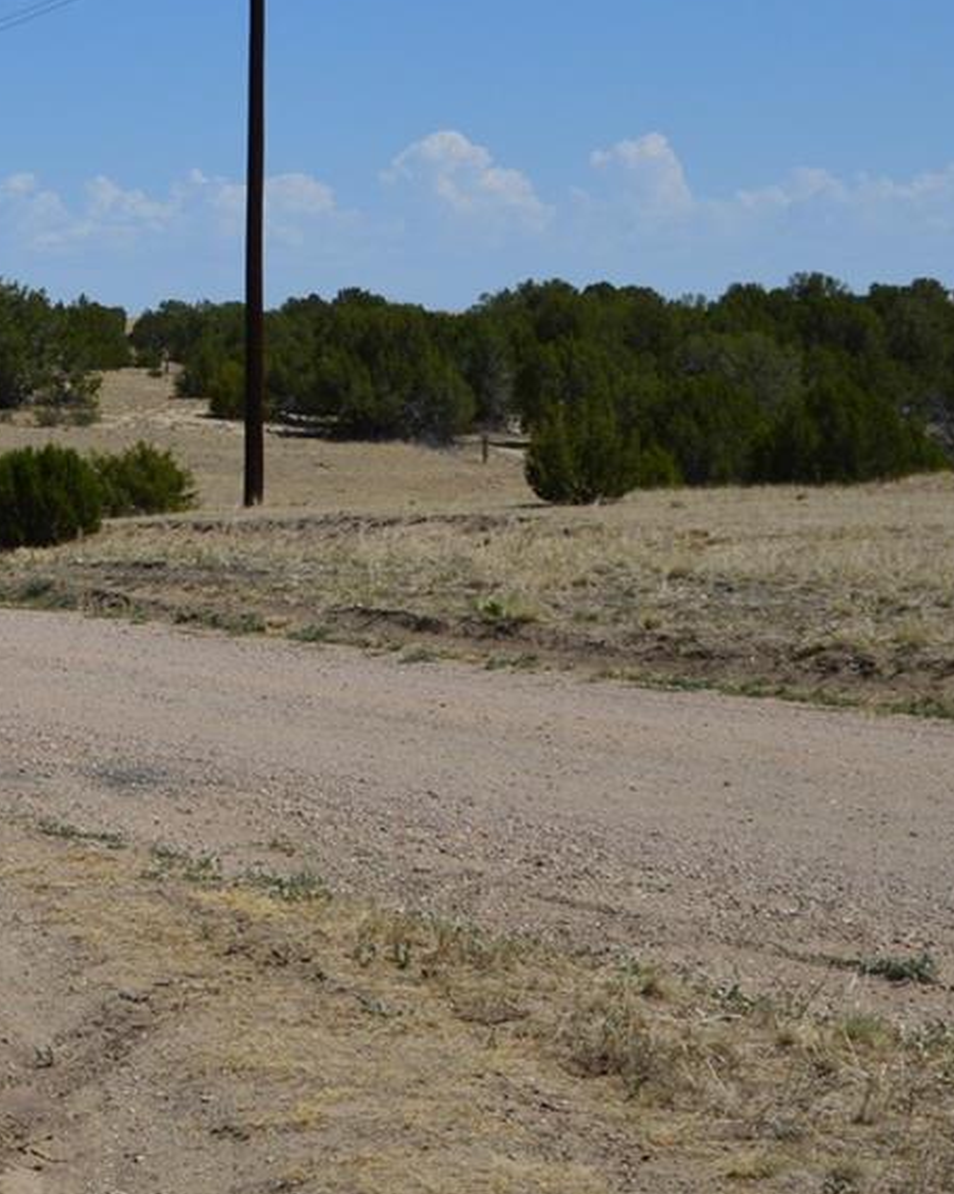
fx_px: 3226
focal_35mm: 91
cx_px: -539
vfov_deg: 20.8
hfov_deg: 15.4
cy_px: 277
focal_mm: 23
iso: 200
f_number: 11
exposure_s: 1/500
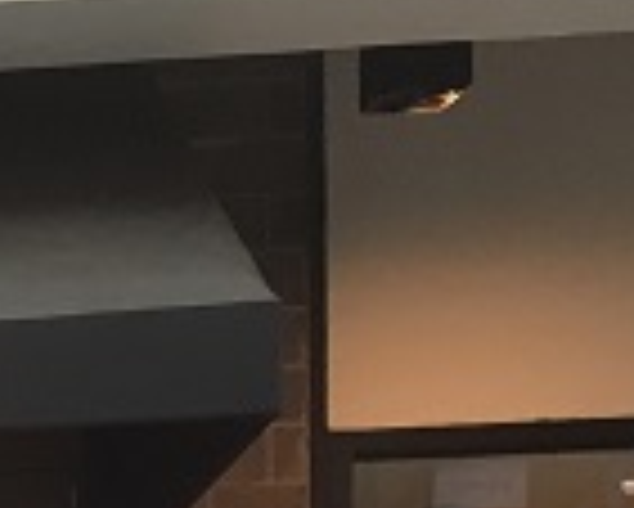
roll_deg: -0.9
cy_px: 1292
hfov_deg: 9.9
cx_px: -1045
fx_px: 3042
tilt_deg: -0.8
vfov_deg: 8.6
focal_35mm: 162
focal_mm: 4.15
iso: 40
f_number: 2.2
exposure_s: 1/33
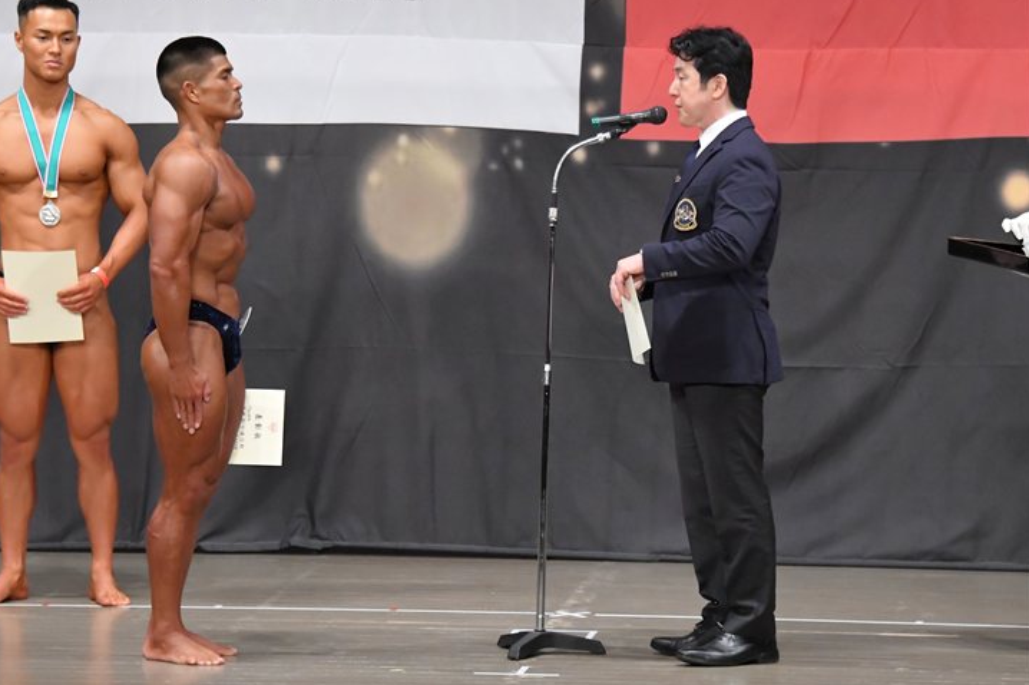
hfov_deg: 9.4
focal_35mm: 218
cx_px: 479
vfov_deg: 6.3
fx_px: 6228
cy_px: 338
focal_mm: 135
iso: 6400
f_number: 5.6
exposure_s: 1/400
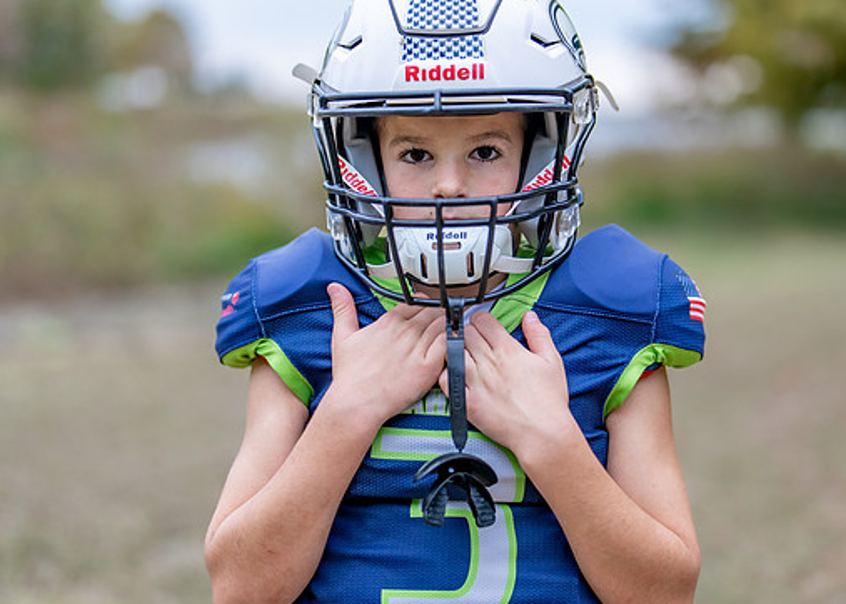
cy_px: 247
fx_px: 1730
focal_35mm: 72
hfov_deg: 27.5
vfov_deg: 19.8
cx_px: 478
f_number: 1.2
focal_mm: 50
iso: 200
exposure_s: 1/320
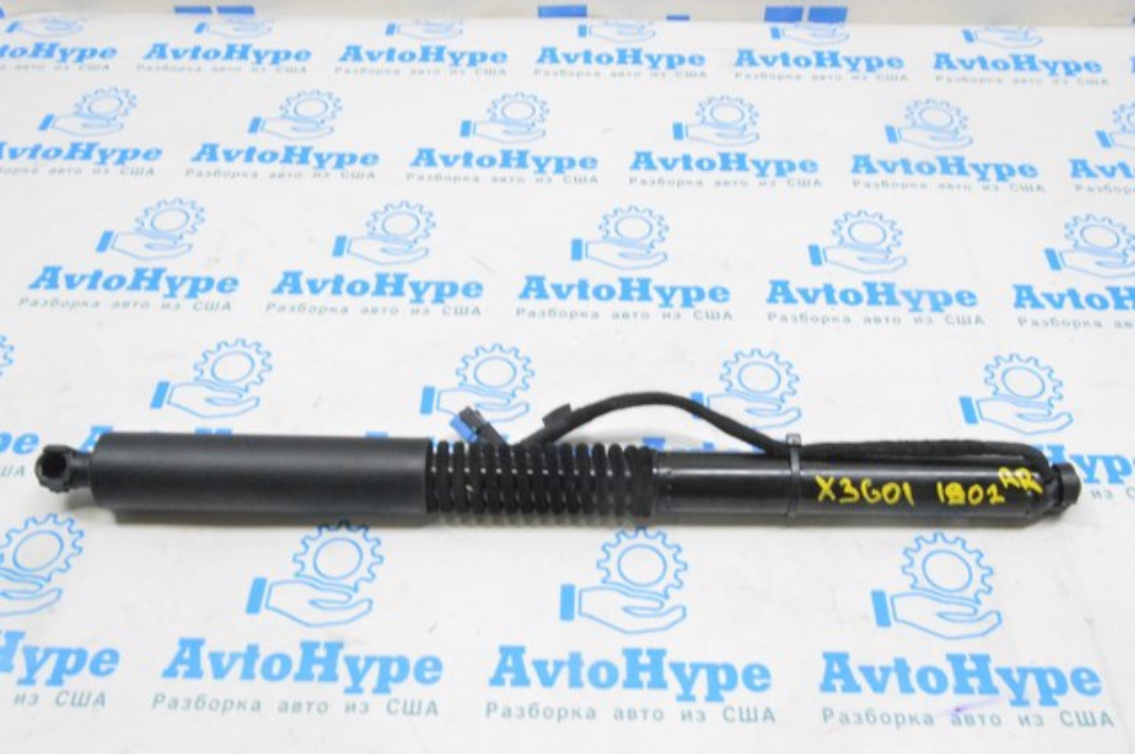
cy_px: 377
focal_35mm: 34
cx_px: 568
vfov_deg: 38.3
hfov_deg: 55.2
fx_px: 1086
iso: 6400
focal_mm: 23
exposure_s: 1/15
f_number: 20
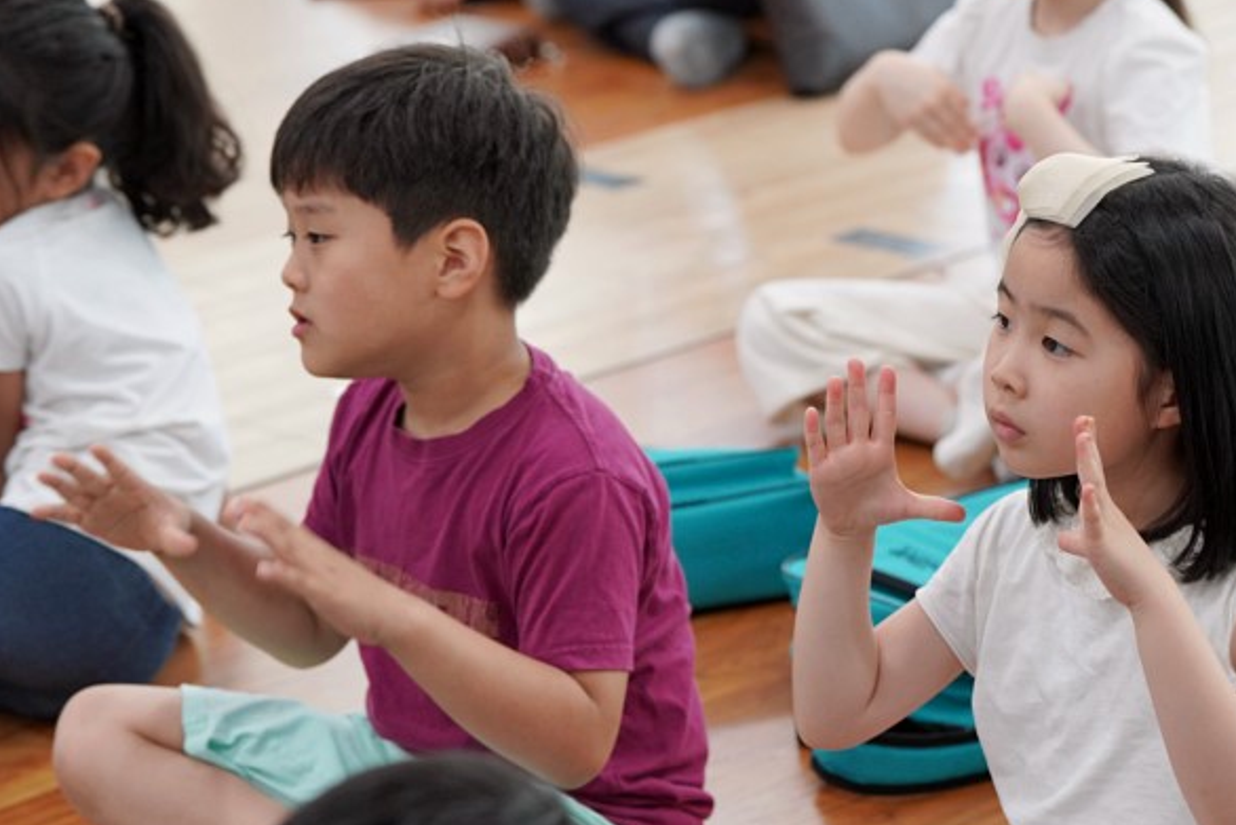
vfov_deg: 10.4
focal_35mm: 132
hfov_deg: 15.5
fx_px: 4533
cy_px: 302
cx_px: 894
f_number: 4
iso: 1600
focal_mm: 86
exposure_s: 1/160
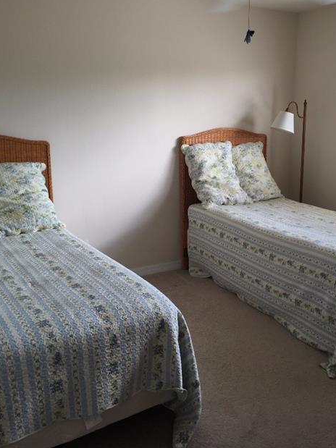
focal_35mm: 36
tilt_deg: -11.5
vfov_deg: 51.2
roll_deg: -1.8
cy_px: 194
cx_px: 206
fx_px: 466
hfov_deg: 39.4
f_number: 2.2
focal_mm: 4.15
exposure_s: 1/60
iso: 40
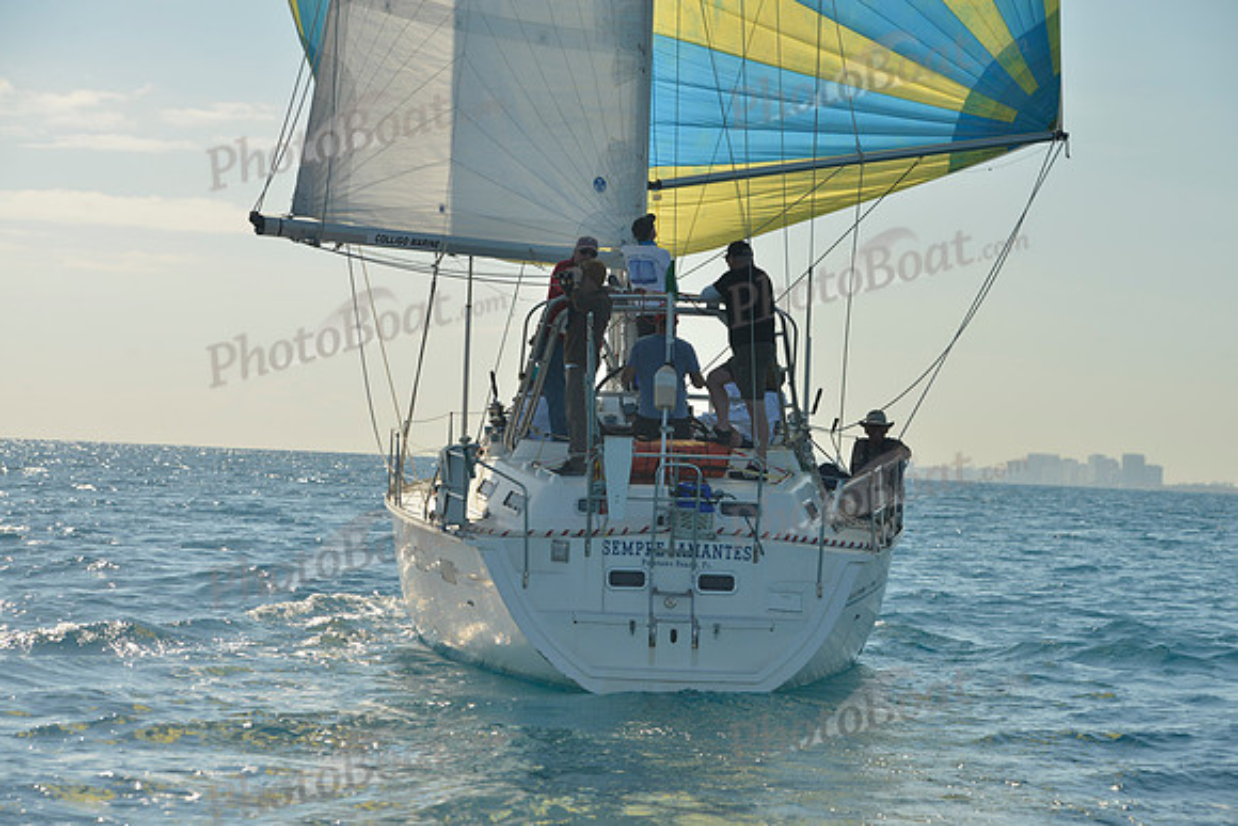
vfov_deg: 12.5
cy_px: 413
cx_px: 619
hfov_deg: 18.6
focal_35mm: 110
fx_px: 3783
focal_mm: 110
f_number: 8
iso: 200
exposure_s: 1/500
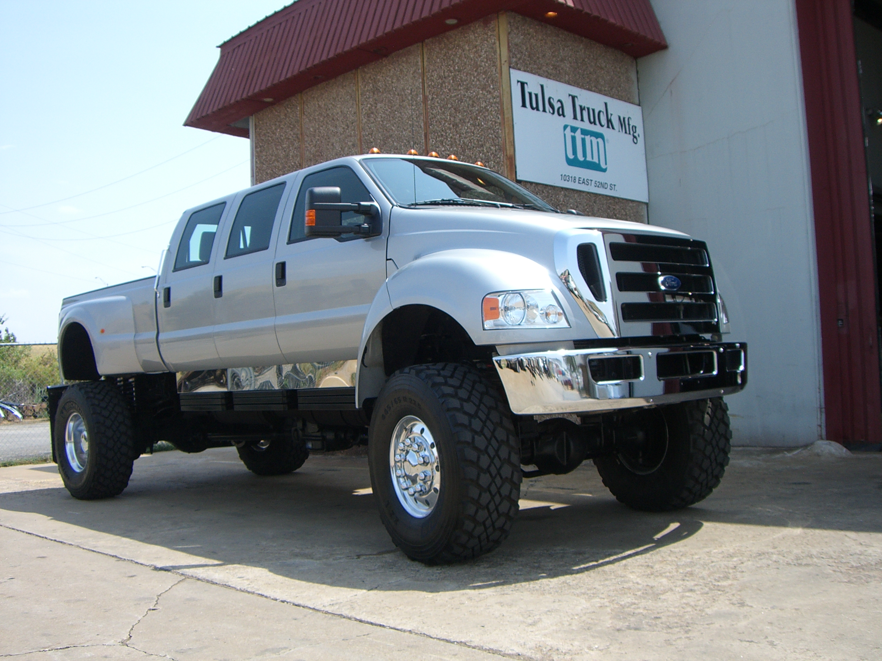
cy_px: 330
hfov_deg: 49.0
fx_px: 968
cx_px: 441
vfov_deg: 37.7
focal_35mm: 38
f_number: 4.3
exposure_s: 1/320
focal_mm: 6.2
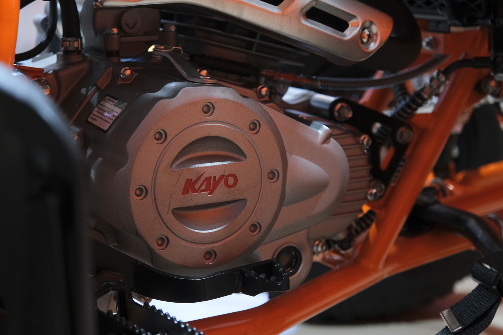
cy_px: 168
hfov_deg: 27.7
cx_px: 252
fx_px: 1020
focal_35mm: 73
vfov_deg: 18.7
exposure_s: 1/100
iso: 2500
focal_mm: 48.5
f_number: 4
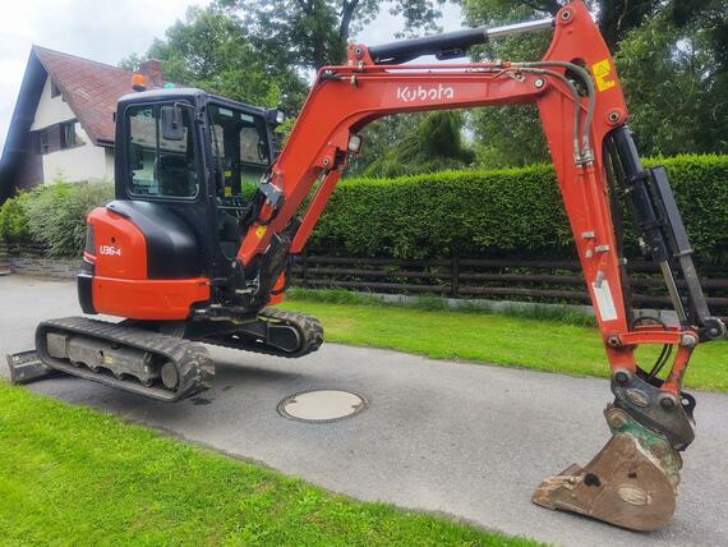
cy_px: 274
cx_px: 364
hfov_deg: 73.9
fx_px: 484
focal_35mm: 23
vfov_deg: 58.9
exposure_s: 1/481
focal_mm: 6.18
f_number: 1.65
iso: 50
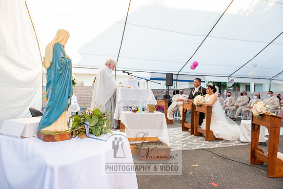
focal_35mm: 24
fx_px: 189
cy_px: 94
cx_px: 142
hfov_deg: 73.7
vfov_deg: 53.2
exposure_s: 1/125
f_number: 6.3
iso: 800
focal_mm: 24
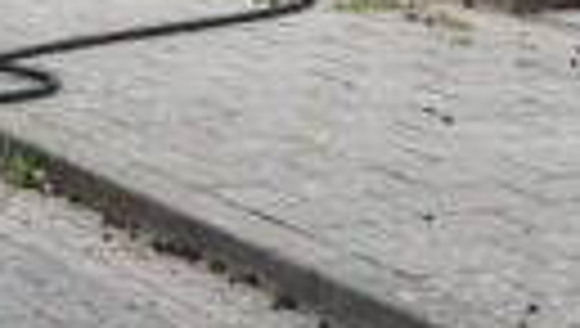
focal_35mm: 265
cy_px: -157
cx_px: -625
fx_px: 4082
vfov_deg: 4.6
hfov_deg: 7.7
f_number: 5
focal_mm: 29
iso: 400
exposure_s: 1/100
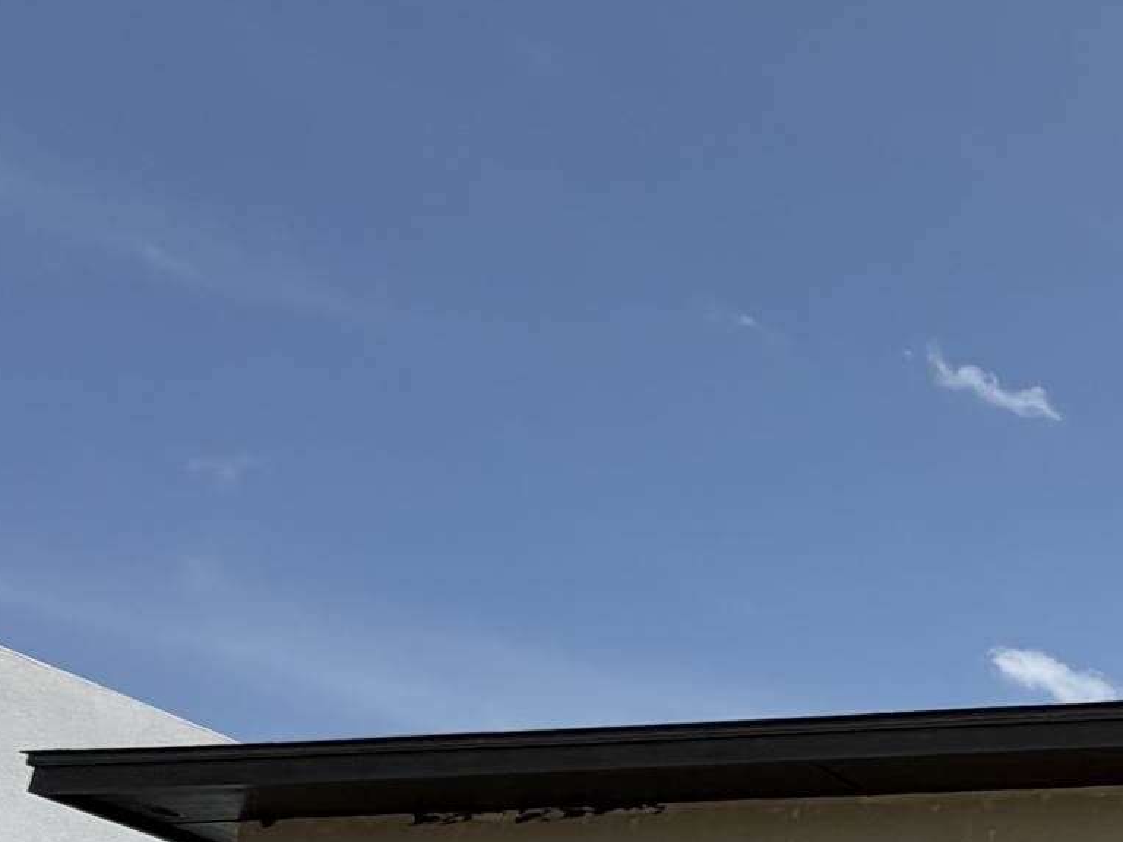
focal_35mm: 56
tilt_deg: +12.7
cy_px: 1070
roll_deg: +0.1
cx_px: 1885
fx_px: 1817
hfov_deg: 23.3
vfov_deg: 23.3
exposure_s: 1/1167
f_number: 2.2
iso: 20
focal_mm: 2.22
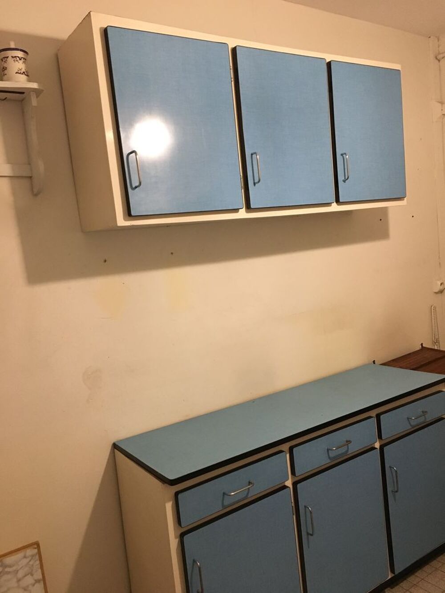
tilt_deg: -5.1
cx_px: 222
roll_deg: +5.3
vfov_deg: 61.7
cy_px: 296
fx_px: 497
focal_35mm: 29
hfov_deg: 48.2
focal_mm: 4.15
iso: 250
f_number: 2.2
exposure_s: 1/25
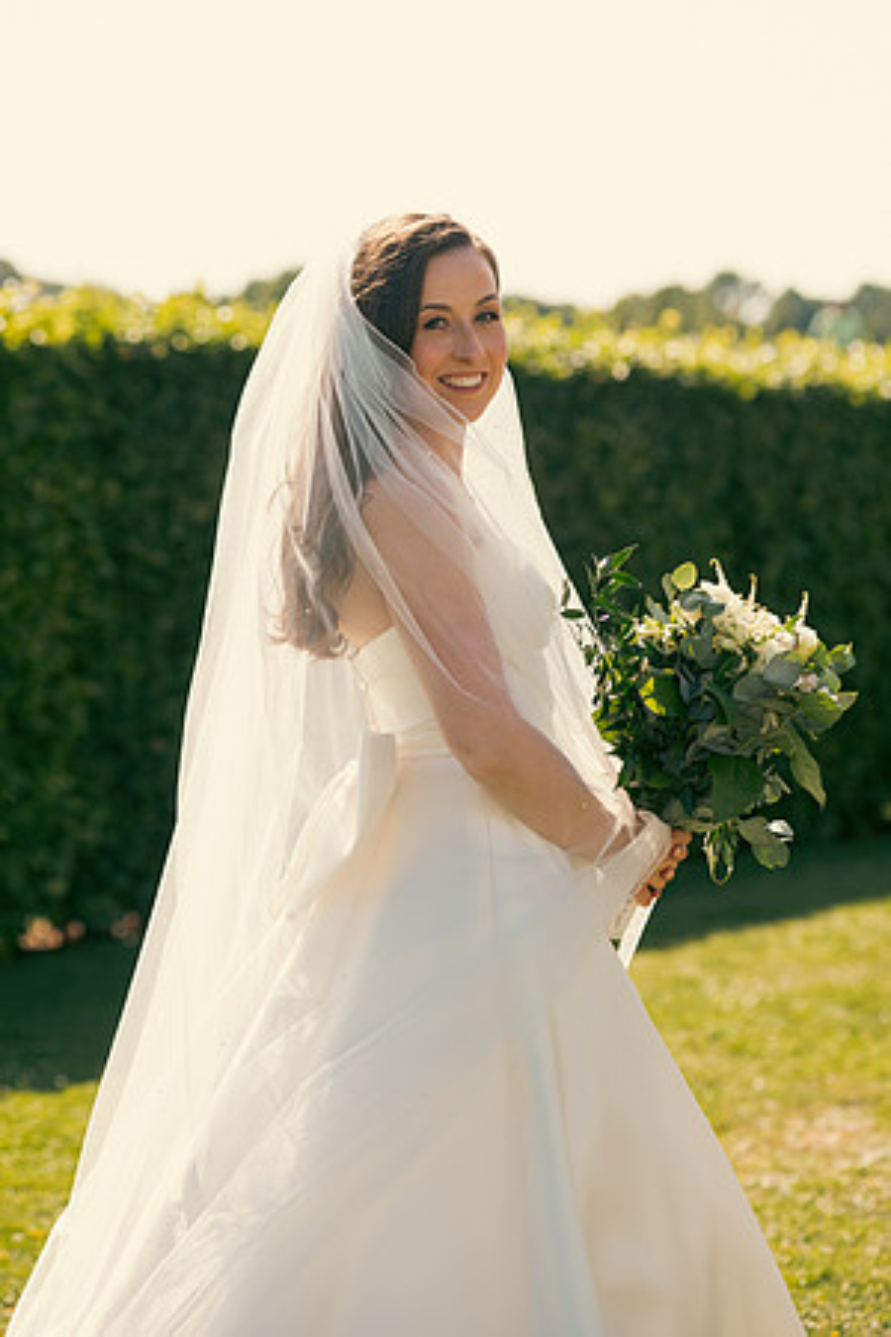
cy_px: 668
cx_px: 446
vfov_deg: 19.5
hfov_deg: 13.0
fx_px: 3898
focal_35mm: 105
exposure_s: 1/800
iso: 200
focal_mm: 105
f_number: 3.5
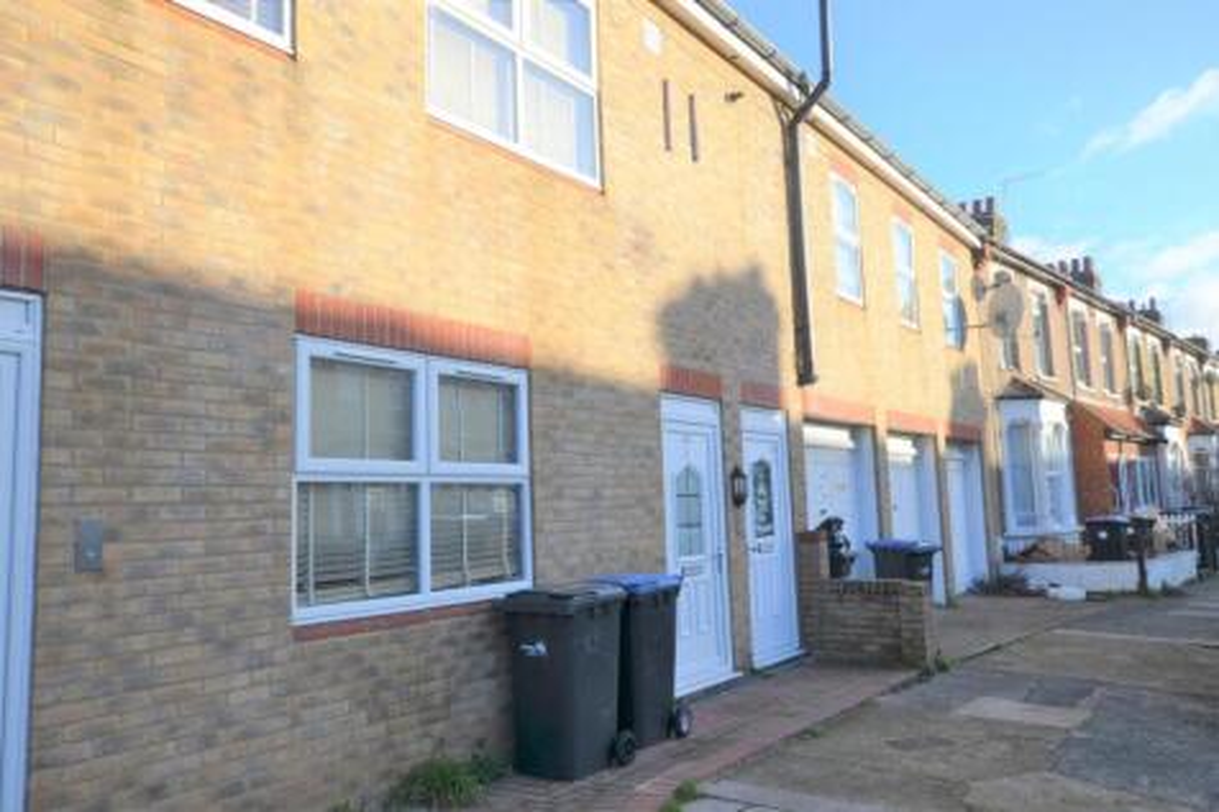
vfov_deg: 47.9
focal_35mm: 27
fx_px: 914
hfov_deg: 67.4
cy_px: 406
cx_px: 610
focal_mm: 18
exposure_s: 1/250
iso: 180
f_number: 8
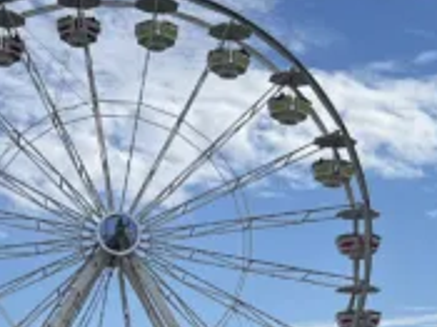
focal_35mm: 99
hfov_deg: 19.8
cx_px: 209
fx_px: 1249
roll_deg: -1.3
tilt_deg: +6.4
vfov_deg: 14.4
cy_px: 394
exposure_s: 1/7463
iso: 50
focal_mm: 5.7
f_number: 1.5
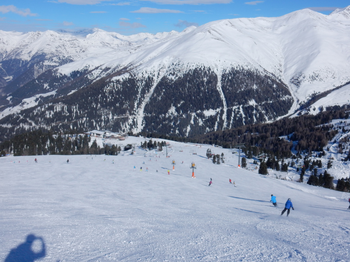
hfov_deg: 43.9
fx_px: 435
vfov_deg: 33.6
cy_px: 131
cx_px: 175
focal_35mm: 43
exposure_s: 1/2000
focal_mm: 7.6
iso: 125
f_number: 5.3
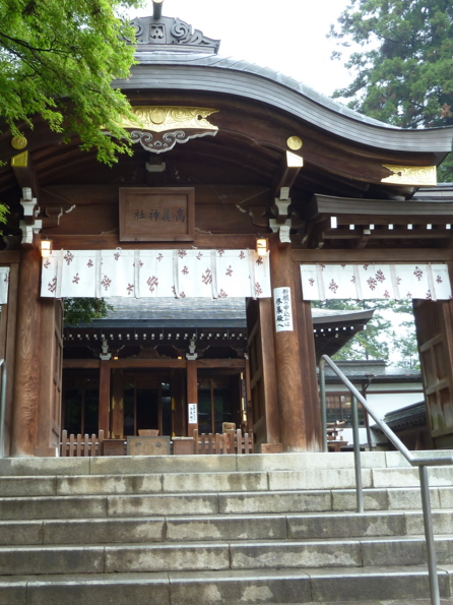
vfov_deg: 47.9
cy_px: 303
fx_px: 681
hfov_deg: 36.6
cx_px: 169
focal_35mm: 39
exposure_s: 1/40
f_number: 3.4
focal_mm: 4.7
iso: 80
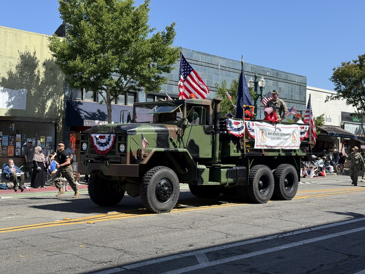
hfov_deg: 39.7
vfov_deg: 30.3
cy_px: 137
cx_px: 182
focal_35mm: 48
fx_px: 506
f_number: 1.78
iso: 64
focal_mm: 6.76
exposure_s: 1/2577
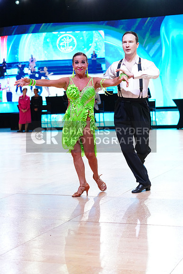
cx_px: 92
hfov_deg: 19.5
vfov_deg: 28.8
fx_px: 533
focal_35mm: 70
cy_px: 137
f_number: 4
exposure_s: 1/250
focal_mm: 70
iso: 2500
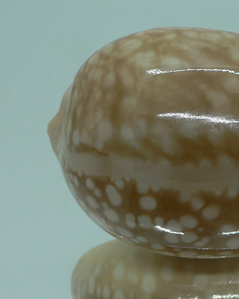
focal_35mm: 81
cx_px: 202
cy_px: 163
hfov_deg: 18.7
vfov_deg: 23.6
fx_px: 716
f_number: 2.8
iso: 80
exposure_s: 1/60
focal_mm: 4.6
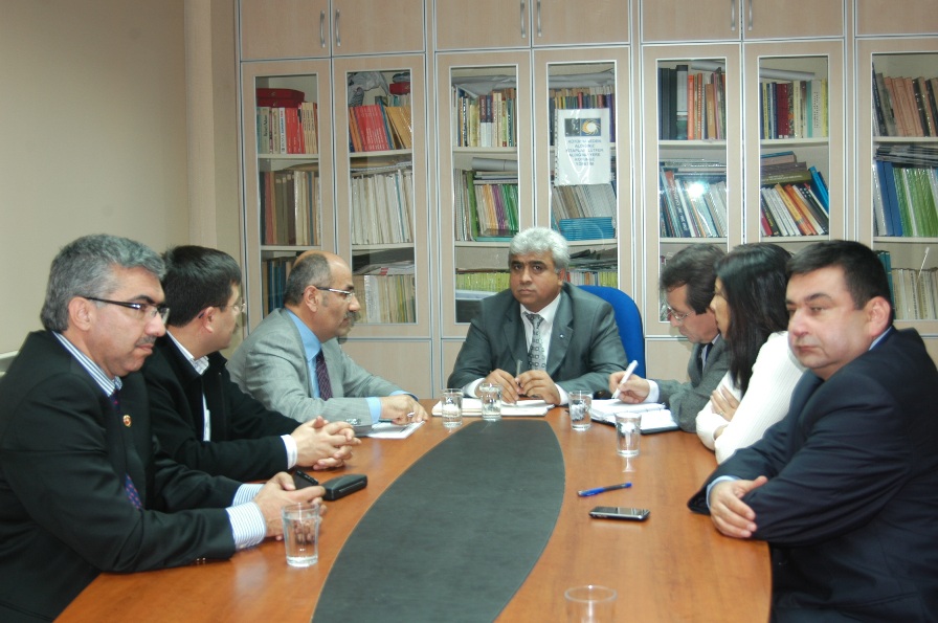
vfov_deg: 28.9
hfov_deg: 42.4
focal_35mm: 46
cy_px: 312
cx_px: 469
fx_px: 1210
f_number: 4
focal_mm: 31
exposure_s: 1/8
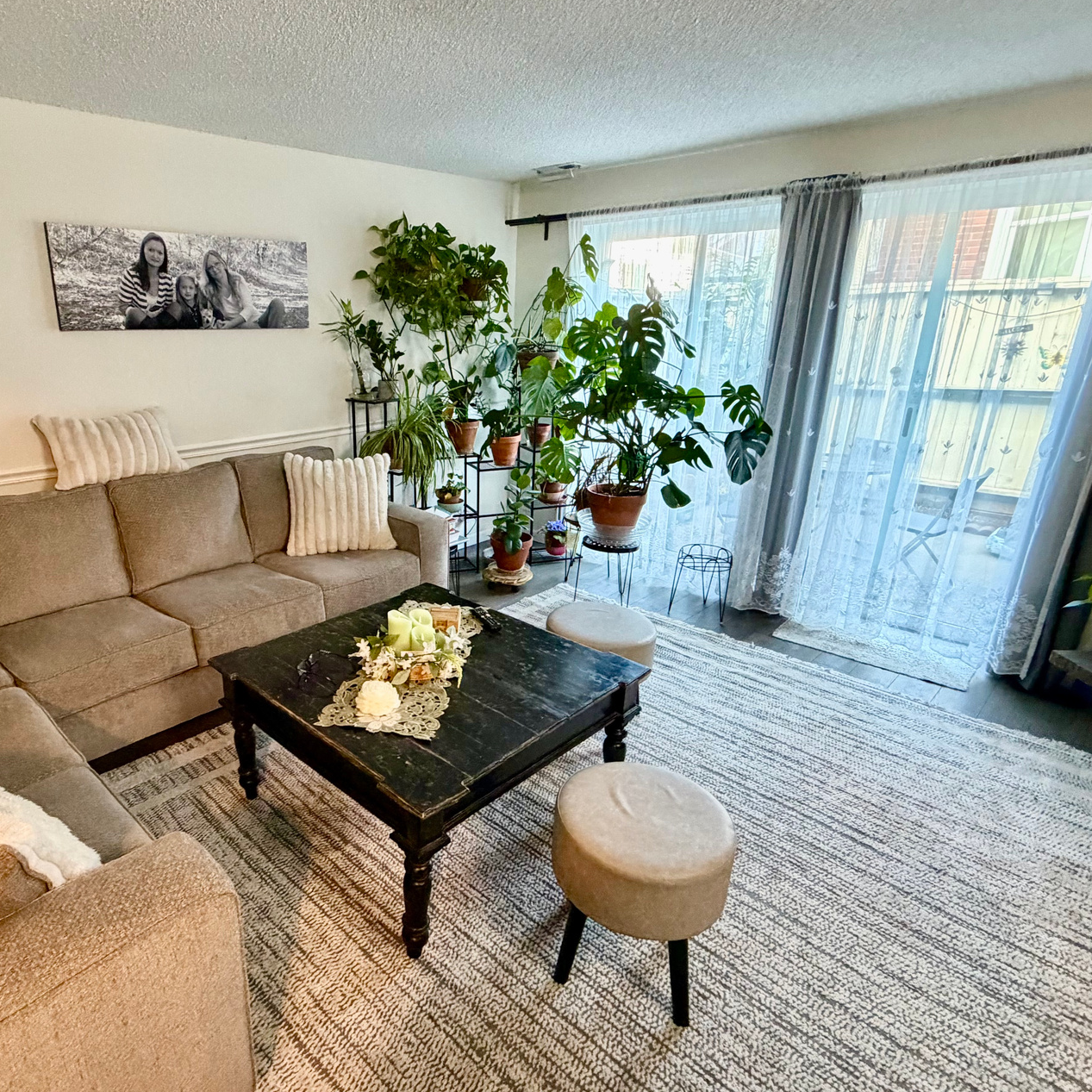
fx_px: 714
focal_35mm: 20
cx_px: 409
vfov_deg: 74.8
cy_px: 554
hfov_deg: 73.5
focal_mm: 2.22
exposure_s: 1/60
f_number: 2.2
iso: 400
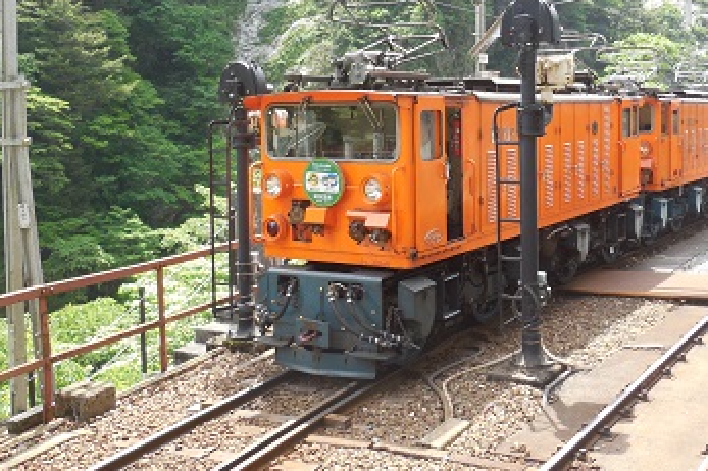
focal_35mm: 47
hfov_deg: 41.4
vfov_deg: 28.4
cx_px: 468
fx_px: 924
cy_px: 147
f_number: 3.4
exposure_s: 1/200
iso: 125
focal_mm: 6.1
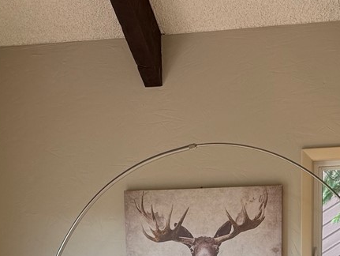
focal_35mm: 89
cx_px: 215
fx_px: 875
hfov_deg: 21.9
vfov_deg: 14.9
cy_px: 431
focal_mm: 6.76
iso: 80
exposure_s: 1/120
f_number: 1.78
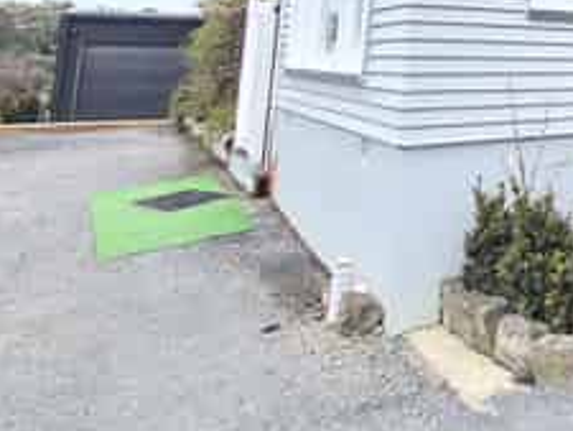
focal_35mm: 38
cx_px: 792
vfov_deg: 33.2
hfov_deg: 32.3
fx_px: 629
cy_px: -37
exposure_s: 1/262
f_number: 2.2
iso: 50
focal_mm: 2.2
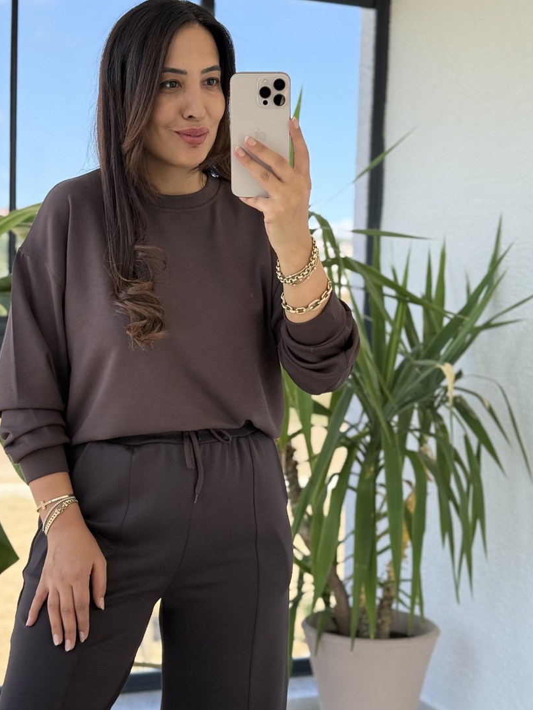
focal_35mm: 59
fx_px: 1210
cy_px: 358
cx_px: 215
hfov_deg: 24.8
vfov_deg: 32.7
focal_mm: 6.76
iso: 100
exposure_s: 1/509
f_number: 1.78
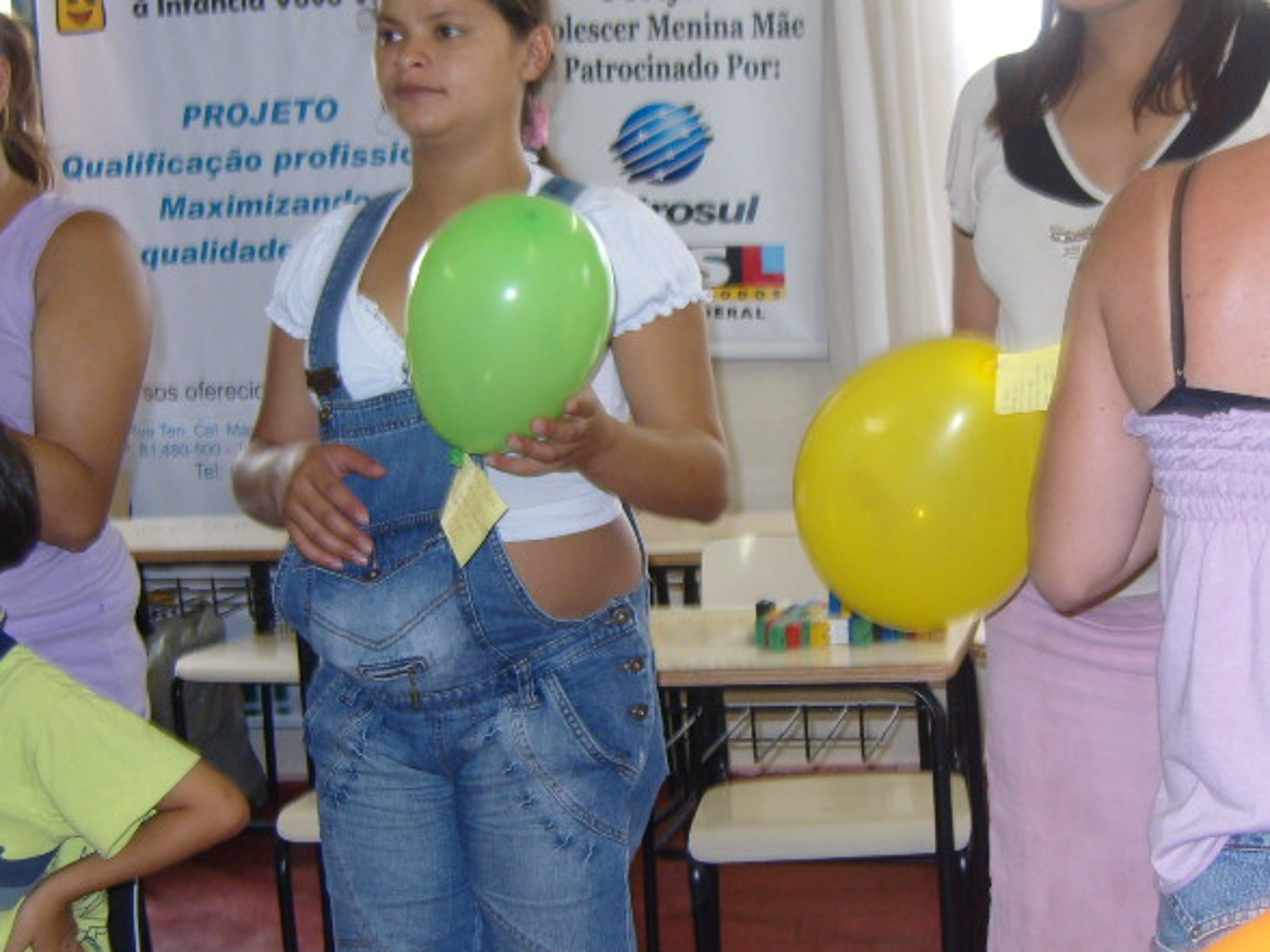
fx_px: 2238
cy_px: 466
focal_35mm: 61
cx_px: 821
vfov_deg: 24.0
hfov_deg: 31.5
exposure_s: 1/30
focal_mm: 7.4
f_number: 2.8
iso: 100
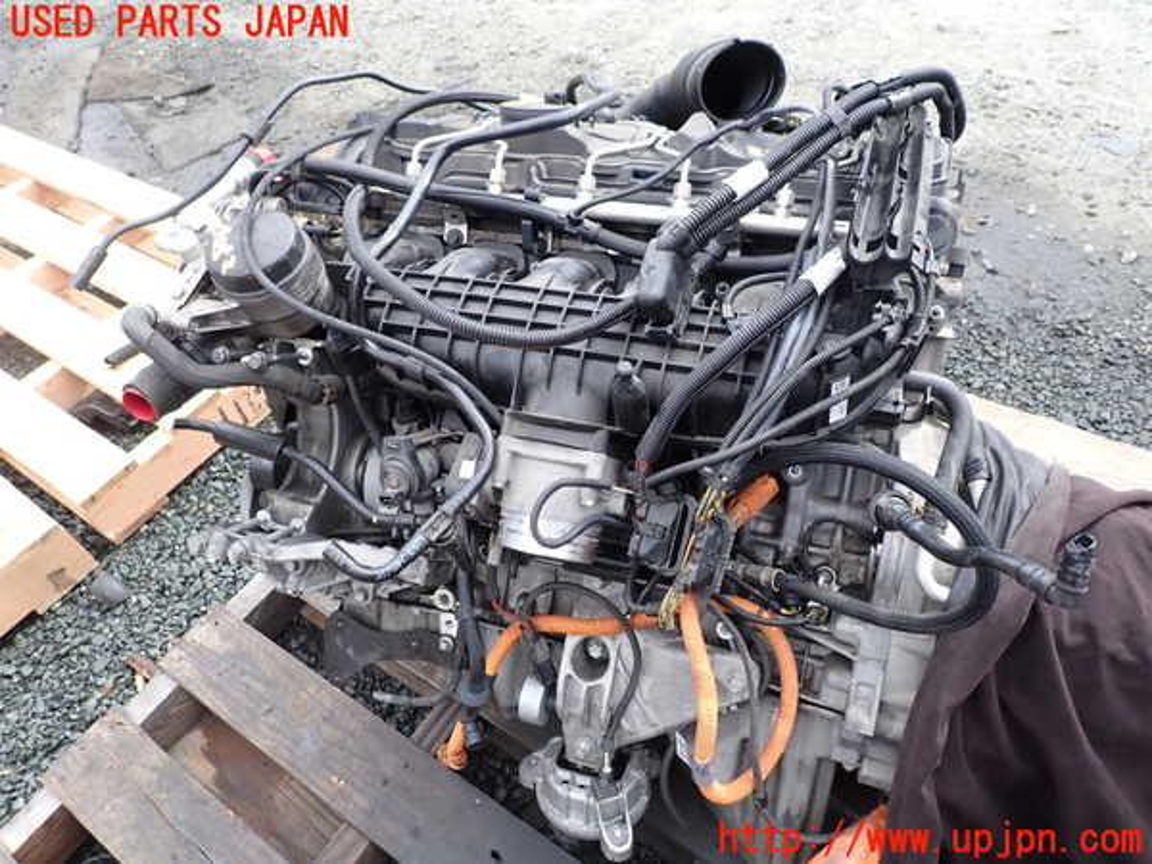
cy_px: 432
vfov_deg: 54.9
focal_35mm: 25
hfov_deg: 69.4
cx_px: 576
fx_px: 832
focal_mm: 4.5
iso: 100
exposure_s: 1/125
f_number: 2.8
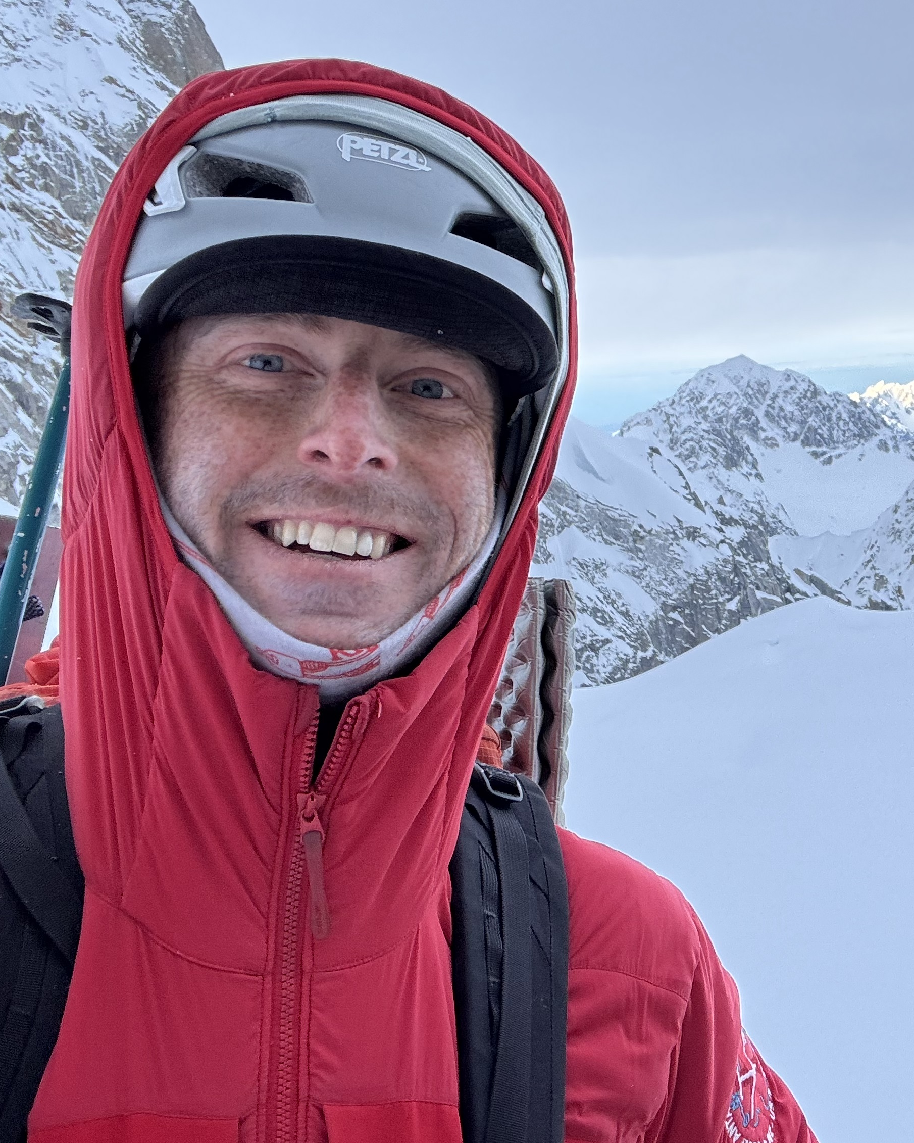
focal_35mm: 40
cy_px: 477
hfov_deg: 34.8
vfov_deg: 45.6
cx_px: 852
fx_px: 1353
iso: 20
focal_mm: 2.69
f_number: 1.9
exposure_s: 1/139
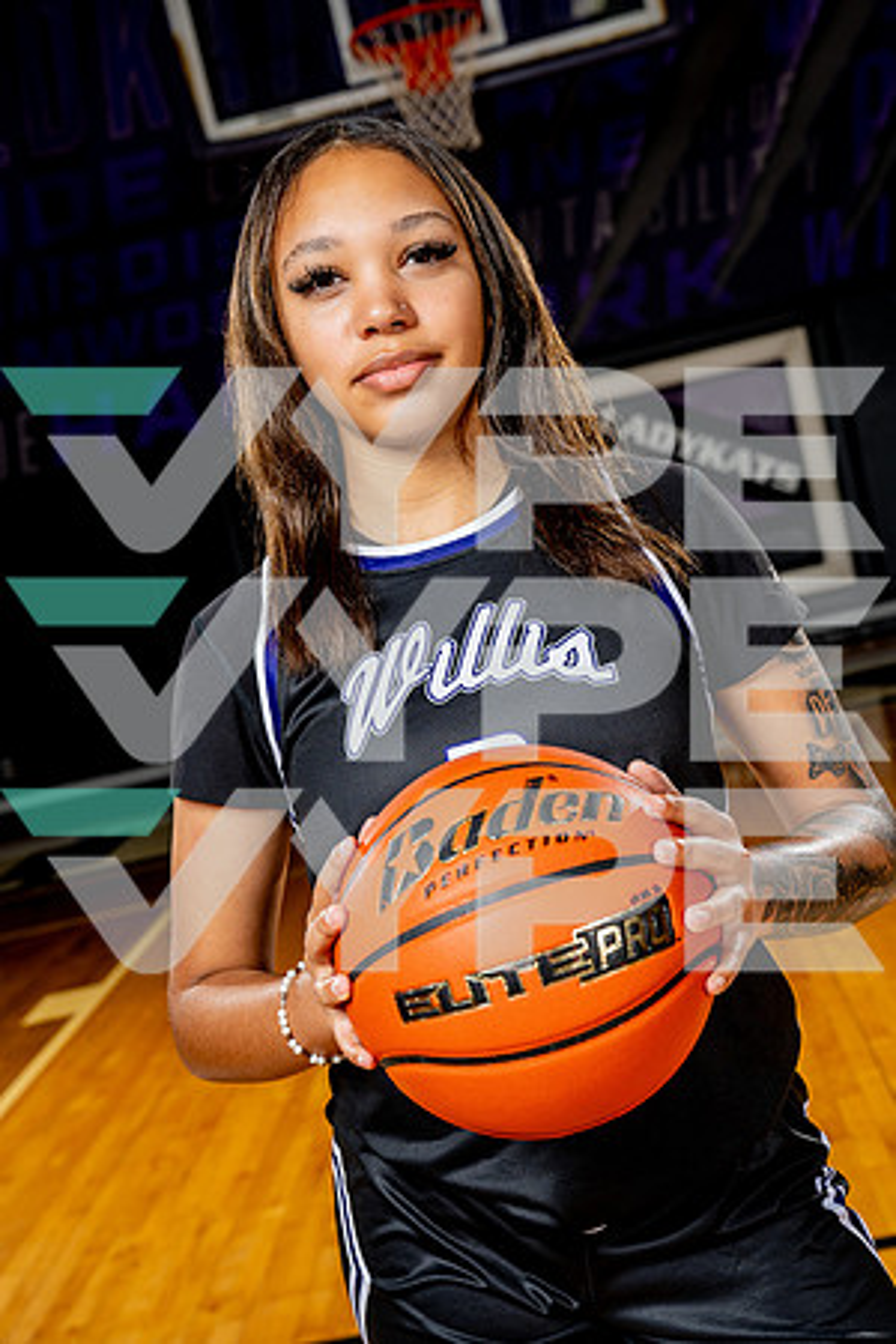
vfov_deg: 41.9
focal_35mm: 47
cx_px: 448
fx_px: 1755
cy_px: 672
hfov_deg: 28.6
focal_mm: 47
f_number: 5.6
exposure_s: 1/250
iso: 320
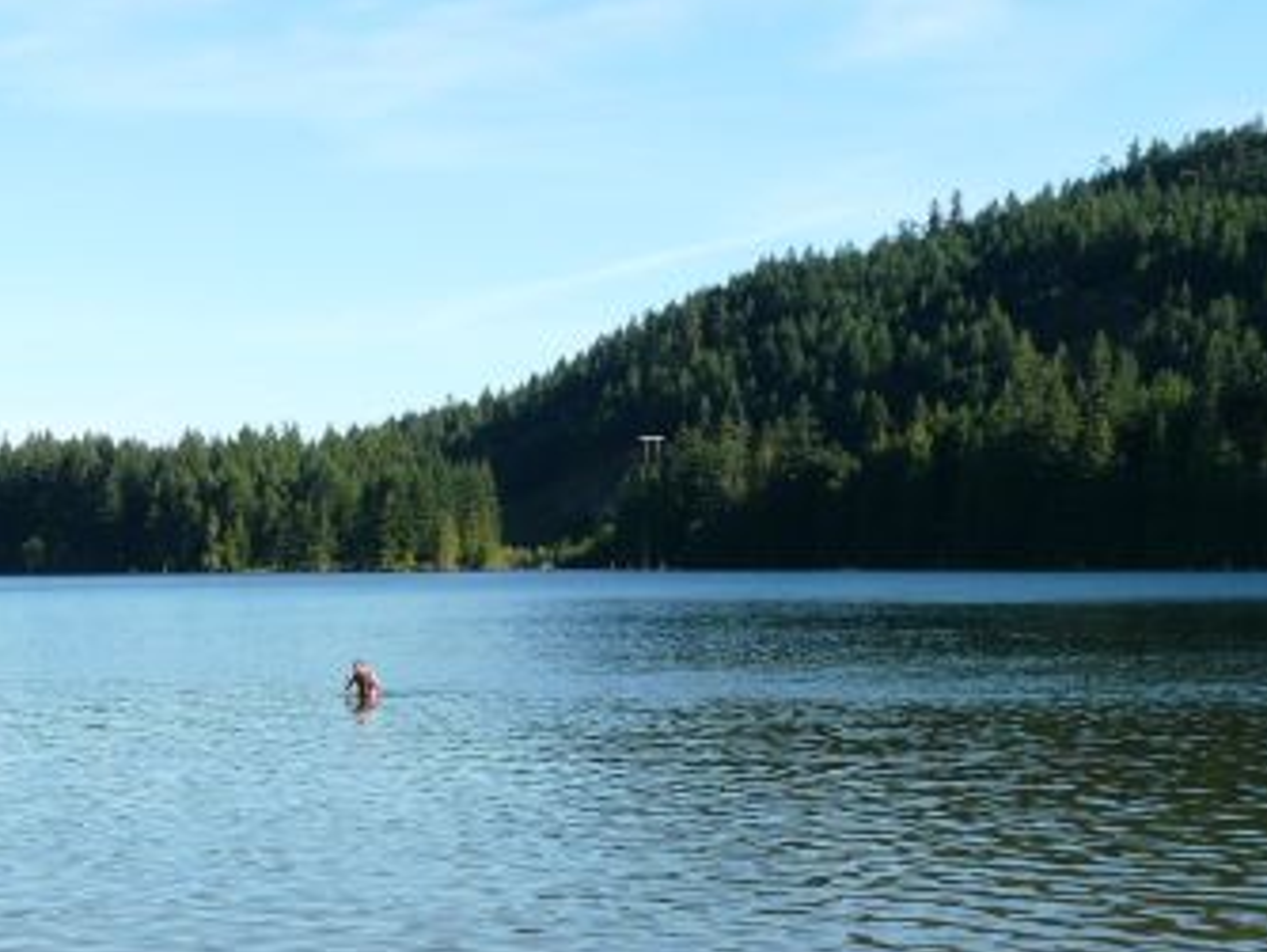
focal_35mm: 67
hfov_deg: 28.1
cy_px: 770
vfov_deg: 21.7
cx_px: 174
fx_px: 2454
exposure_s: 1/200
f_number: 5.6
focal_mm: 4.6
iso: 100
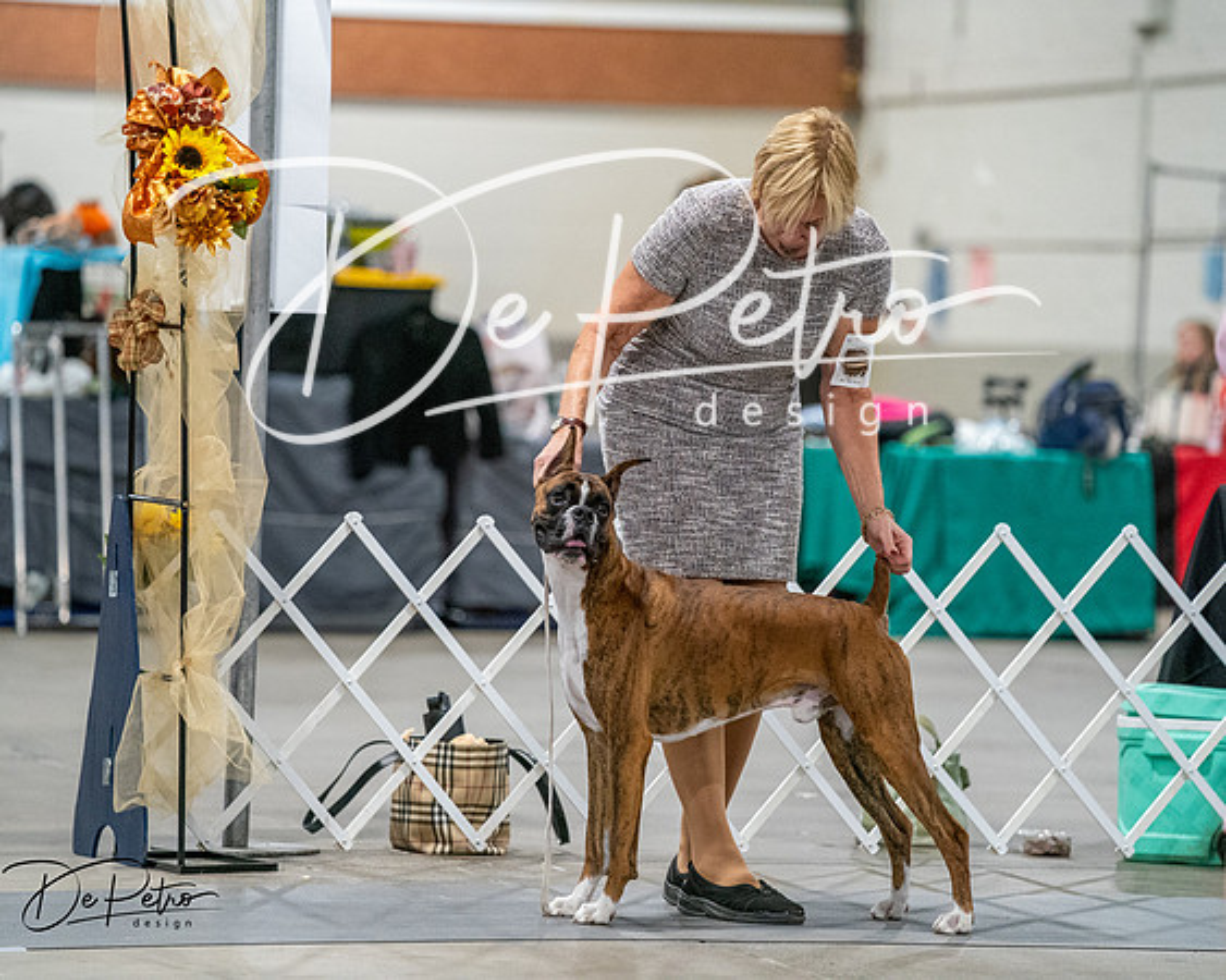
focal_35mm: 225
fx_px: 8170
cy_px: 490
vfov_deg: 6.9
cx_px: 613
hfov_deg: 8.6
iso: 6400
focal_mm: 200
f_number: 3.5
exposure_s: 1/250
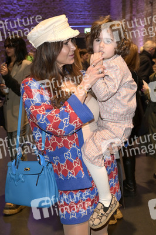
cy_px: 118
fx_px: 339
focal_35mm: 52
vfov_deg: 38.2
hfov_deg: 25.9
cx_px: 78
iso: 1600
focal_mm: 52
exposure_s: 1/50
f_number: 5
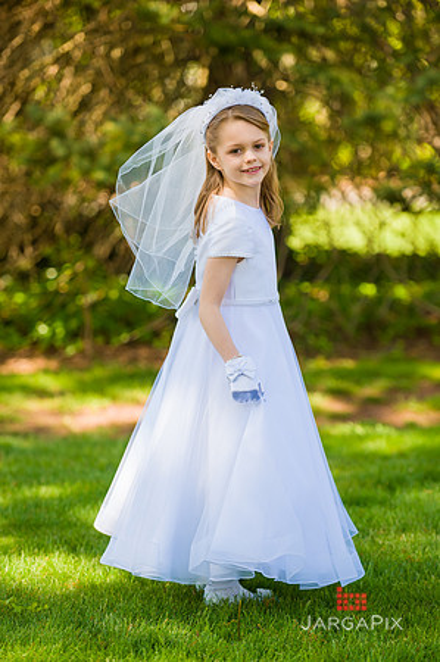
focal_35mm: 135
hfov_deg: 10.1
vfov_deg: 15.2
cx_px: 220
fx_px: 2481
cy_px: 331
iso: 200
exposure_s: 1/800
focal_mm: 135
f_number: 3.2
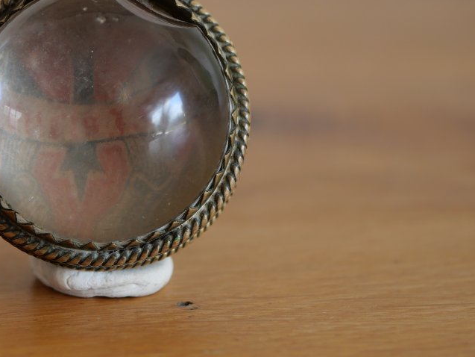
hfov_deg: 17.3
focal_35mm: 113
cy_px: 96
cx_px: 94
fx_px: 1551
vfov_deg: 13.1
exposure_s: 1/60
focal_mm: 30
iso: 200
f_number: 2.8
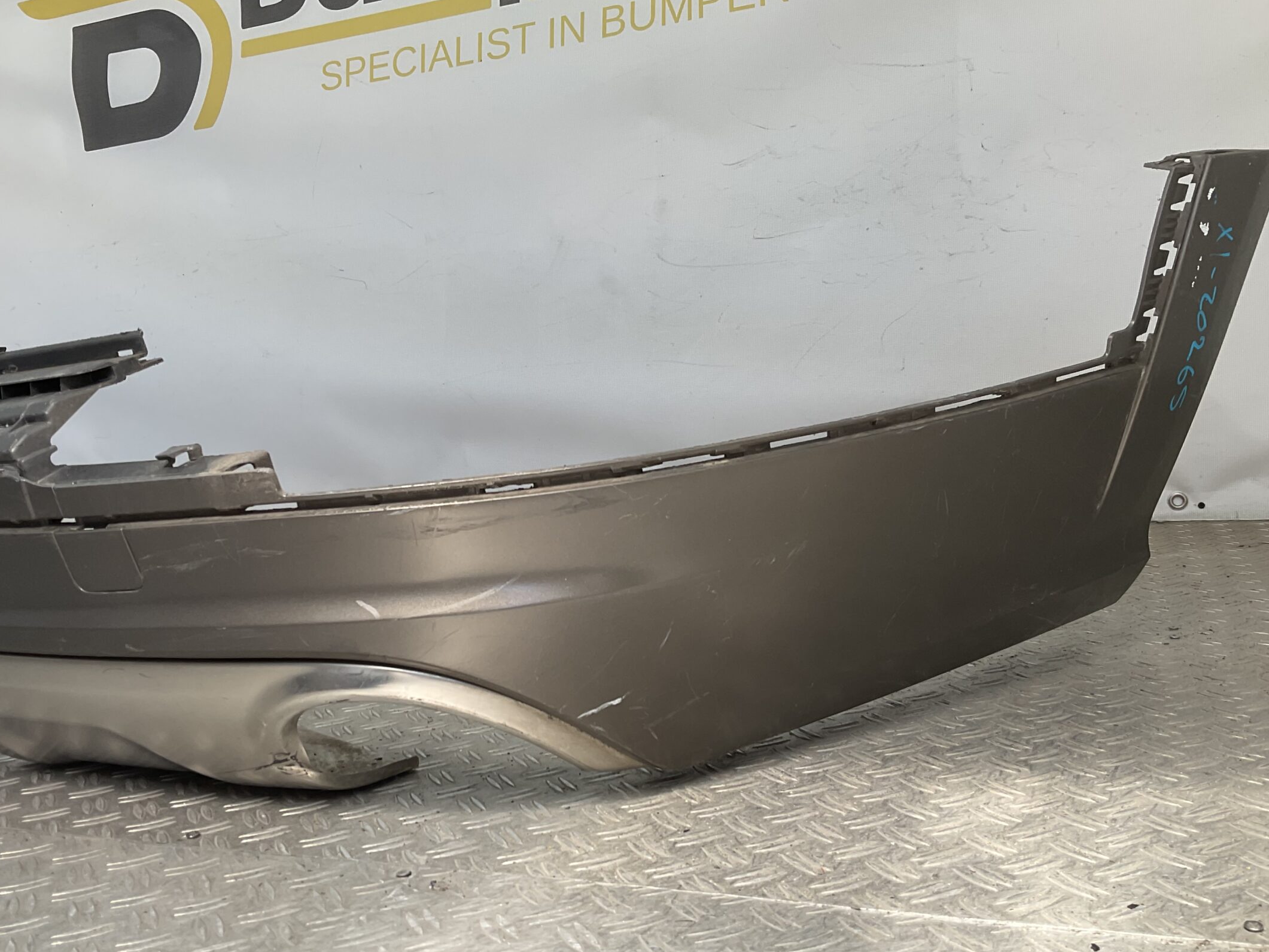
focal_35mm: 35
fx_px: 1283
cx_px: 560
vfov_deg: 40.7
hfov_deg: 52.5
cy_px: 506
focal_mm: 3
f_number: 1.8
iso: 16
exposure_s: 1/232
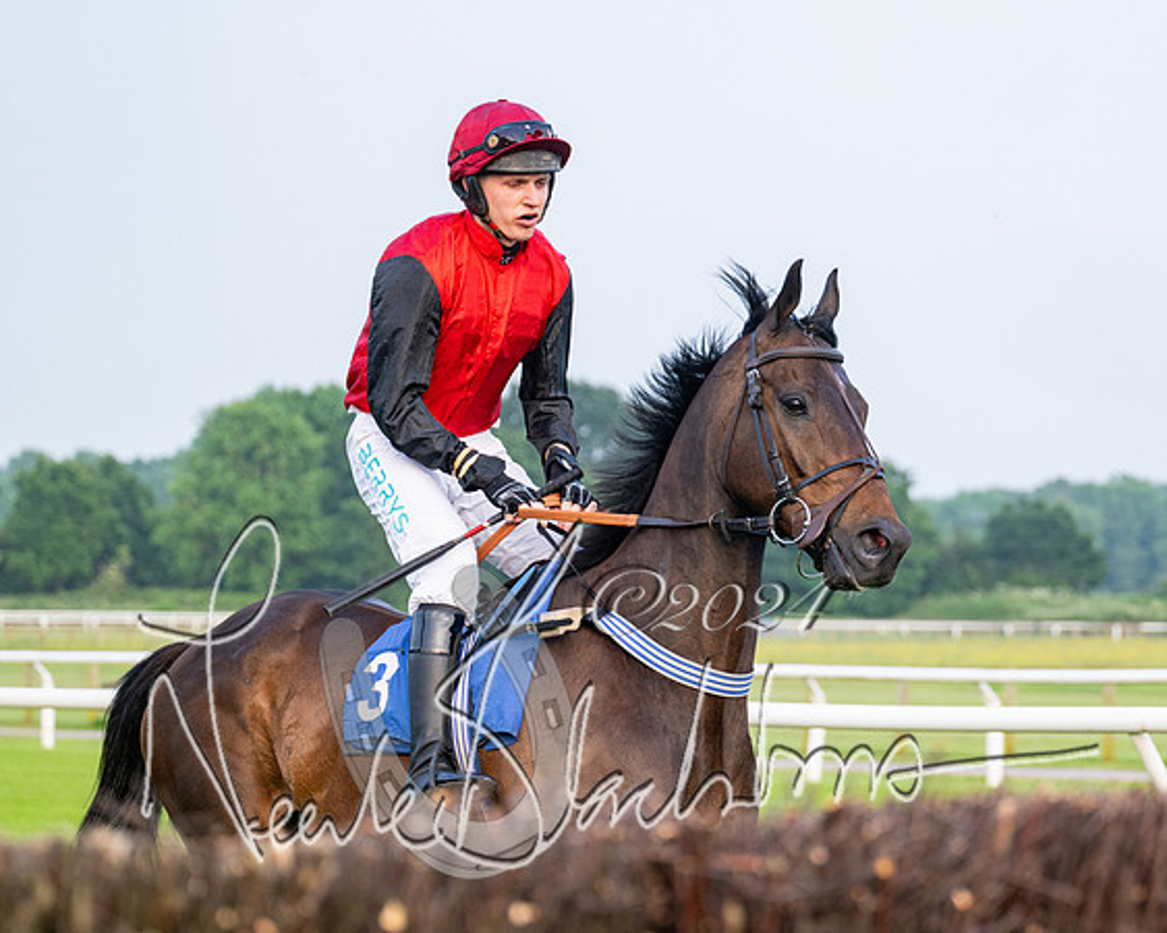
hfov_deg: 13.9
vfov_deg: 11.2
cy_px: 479
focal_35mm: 138
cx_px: 720
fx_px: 4769
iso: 400
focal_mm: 98
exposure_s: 1/640
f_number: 4
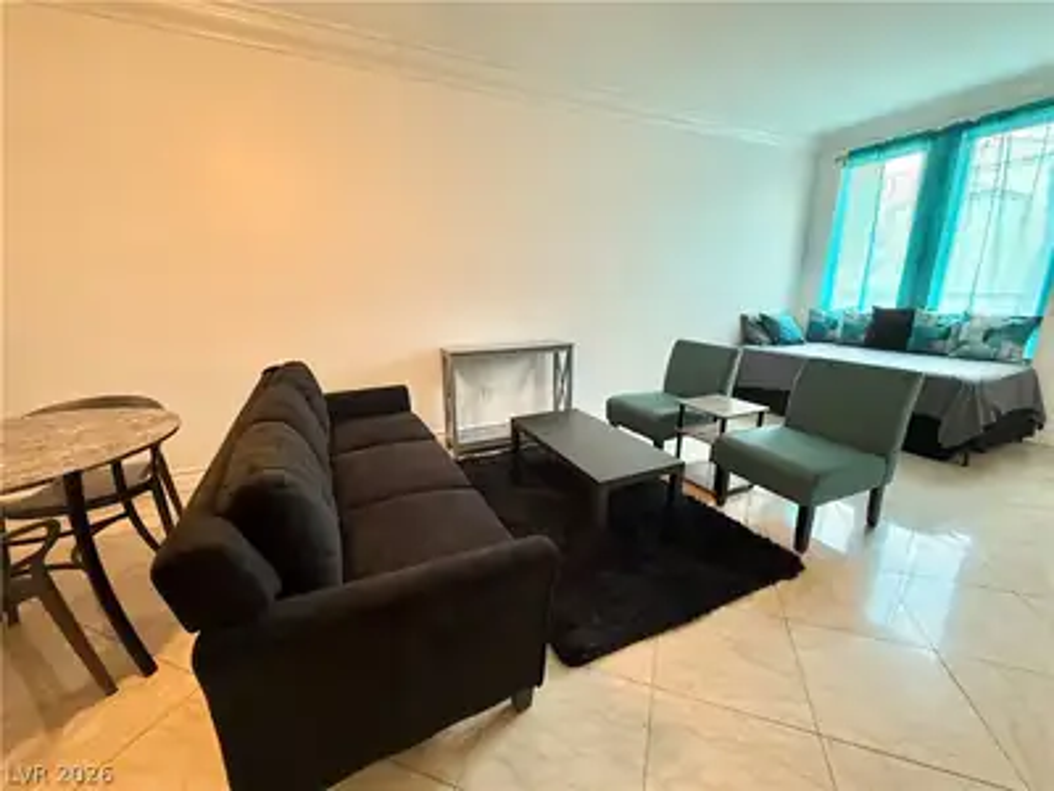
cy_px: 396
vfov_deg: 85.7
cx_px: 527
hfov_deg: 102.1
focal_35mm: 14
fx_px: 426
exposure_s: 1/60
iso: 250
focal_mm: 2.22
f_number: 2.2
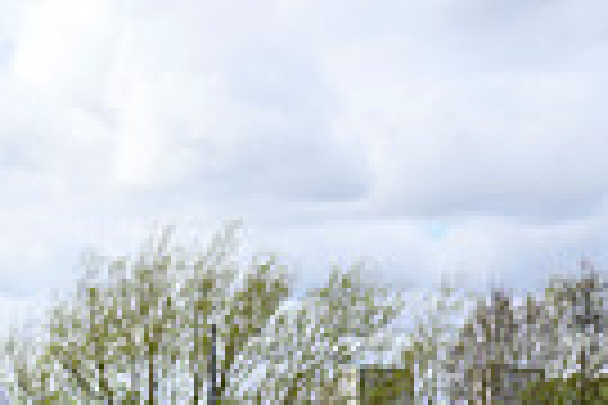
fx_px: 2432
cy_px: 511
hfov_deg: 12.5
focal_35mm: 144
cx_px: -603
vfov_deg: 9.4
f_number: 5
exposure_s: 1/2000
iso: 500
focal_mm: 33.5
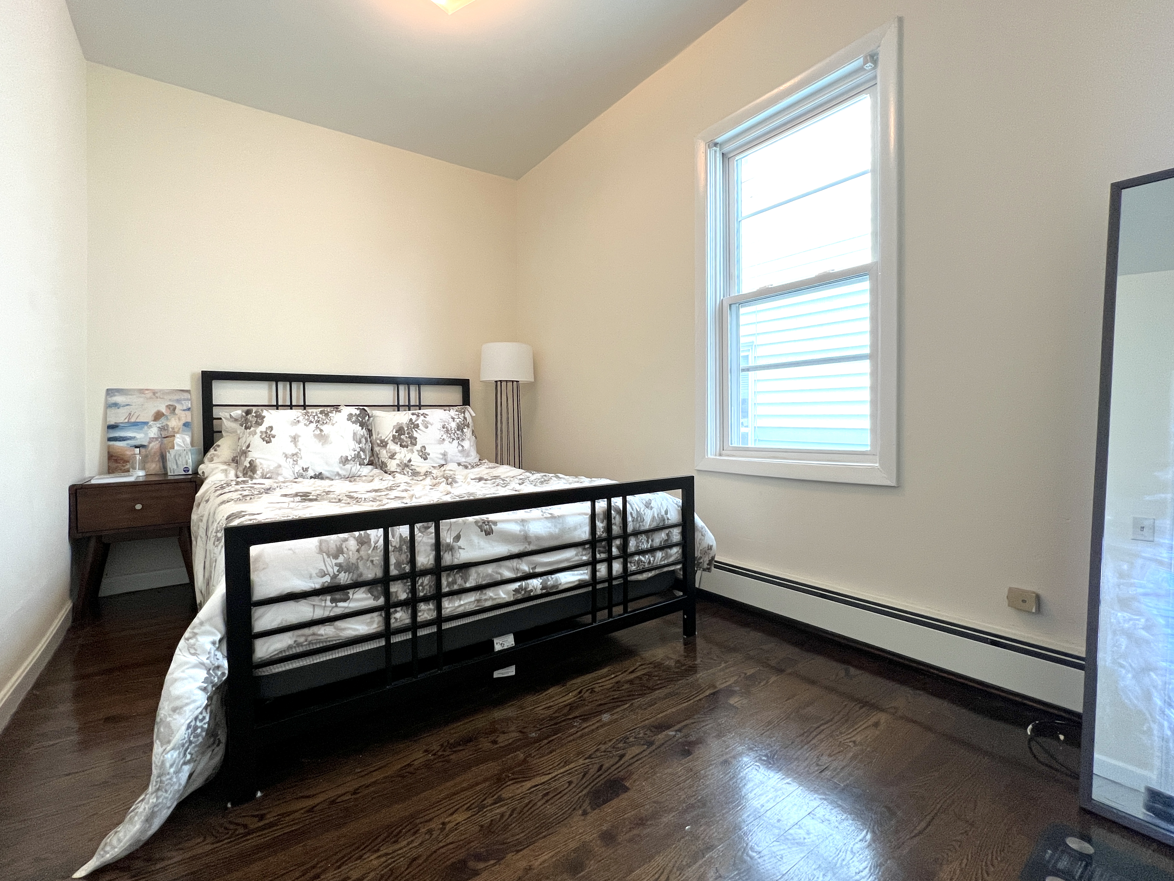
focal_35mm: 14
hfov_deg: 102.0
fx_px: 475
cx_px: 566
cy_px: 425
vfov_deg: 85.6
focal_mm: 1.57
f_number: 1.8
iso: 125
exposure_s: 1/122
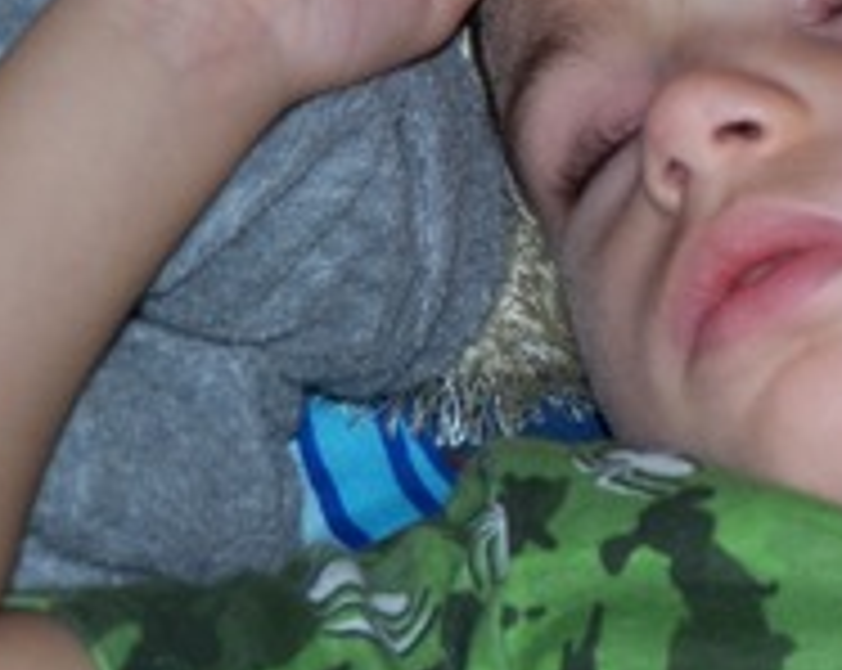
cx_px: 937
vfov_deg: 5.1
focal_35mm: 300
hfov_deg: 6.4
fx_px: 7464
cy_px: 144
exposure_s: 1/90
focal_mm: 21.2
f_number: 3.2
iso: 80
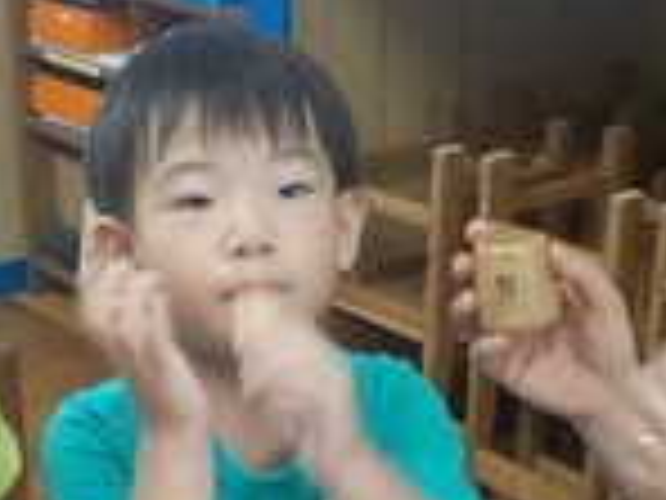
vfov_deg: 17.6
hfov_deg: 23.9
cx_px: 171
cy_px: 550
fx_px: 1558
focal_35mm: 81
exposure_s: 1/30
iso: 250
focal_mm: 4.1
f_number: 3.3
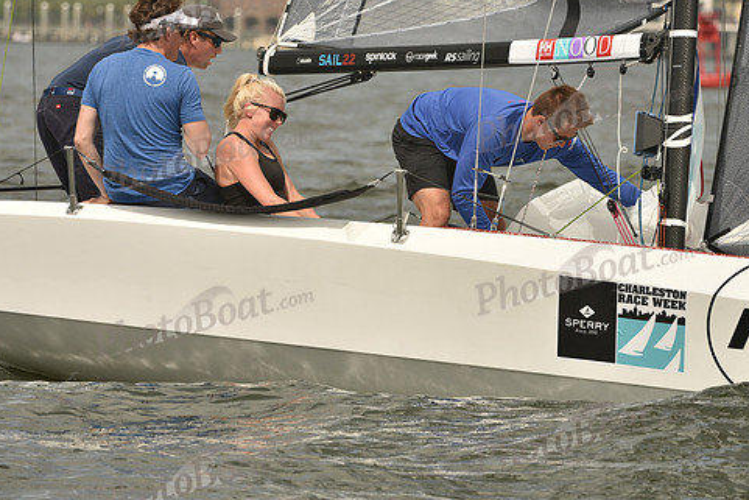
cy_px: 216
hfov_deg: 5.7
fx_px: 7533
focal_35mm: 362
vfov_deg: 3.8
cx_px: 396
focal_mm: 300
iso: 320
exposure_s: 1/1250
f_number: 9
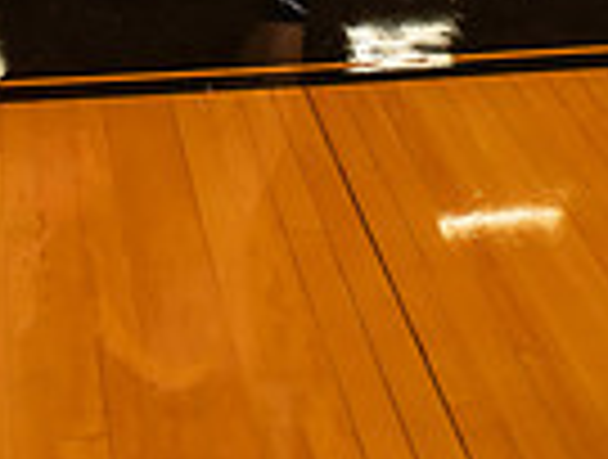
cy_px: -531
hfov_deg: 16.8
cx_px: 41
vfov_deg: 11.4
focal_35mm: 115
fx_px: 2025
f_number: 7.1
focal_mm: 36
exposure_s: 1/400
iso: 640
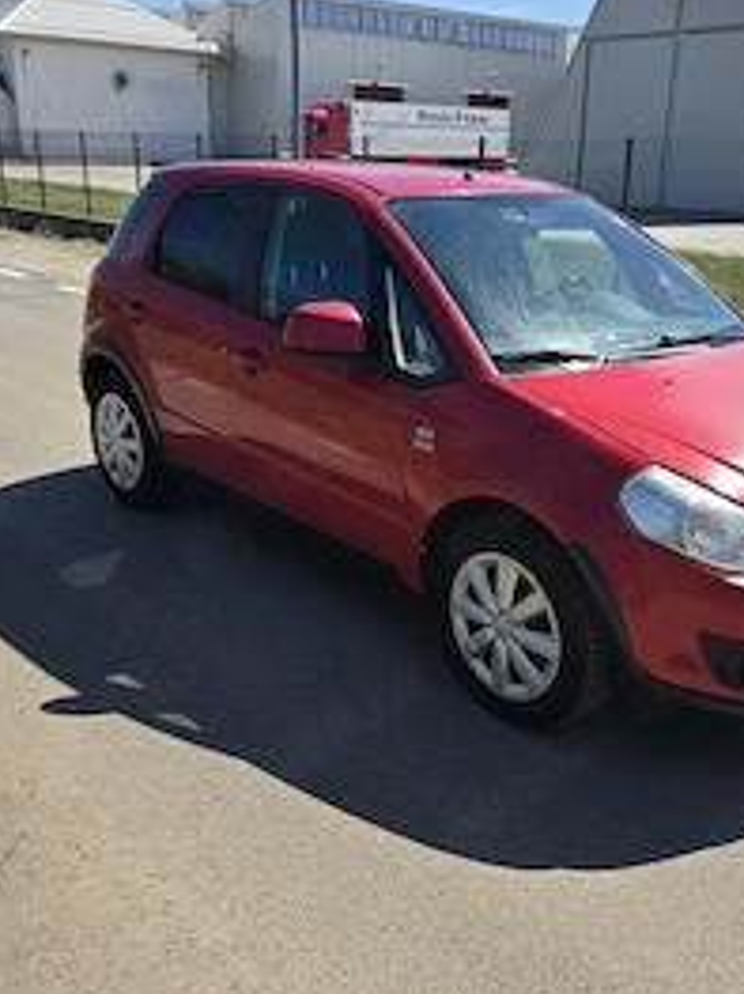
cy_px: 533
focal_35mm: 35
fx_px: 1004
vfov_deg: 52.6
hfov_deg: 40.6
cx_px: 431
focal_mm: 6.3
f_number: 1.7
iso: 12
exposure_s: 1/714
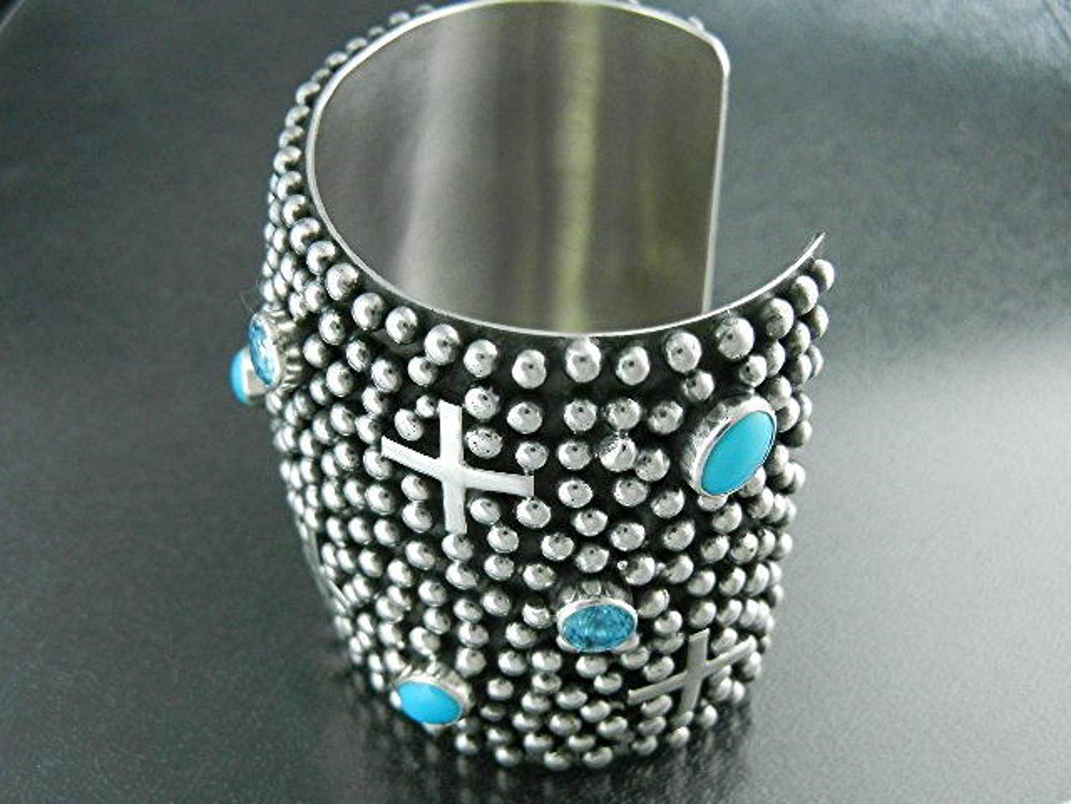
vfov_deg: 32.2
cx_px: 536
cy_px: 402
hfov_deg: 42.1
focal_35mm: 45
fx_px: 1392
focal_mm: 8.1
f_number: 3.8
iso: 200
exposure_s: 1/6.4
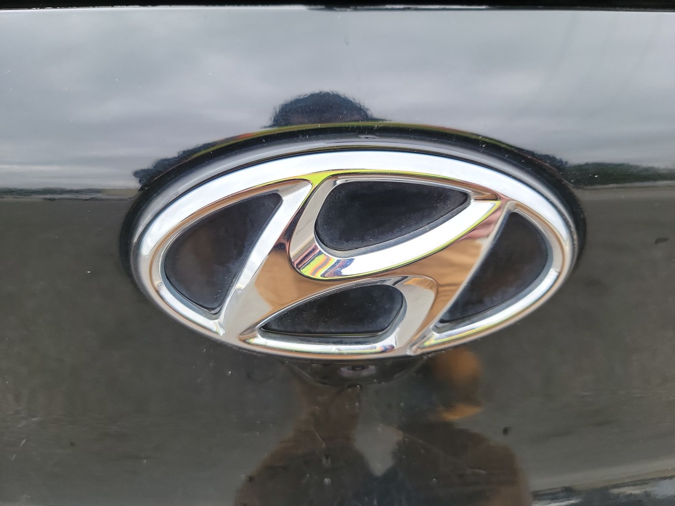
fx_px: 468
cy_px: 253
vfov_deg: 56.8
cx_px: 338
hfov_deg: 71.6
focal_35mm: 24
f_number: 1.8
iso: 93
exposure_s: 1/119
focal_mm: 6.7
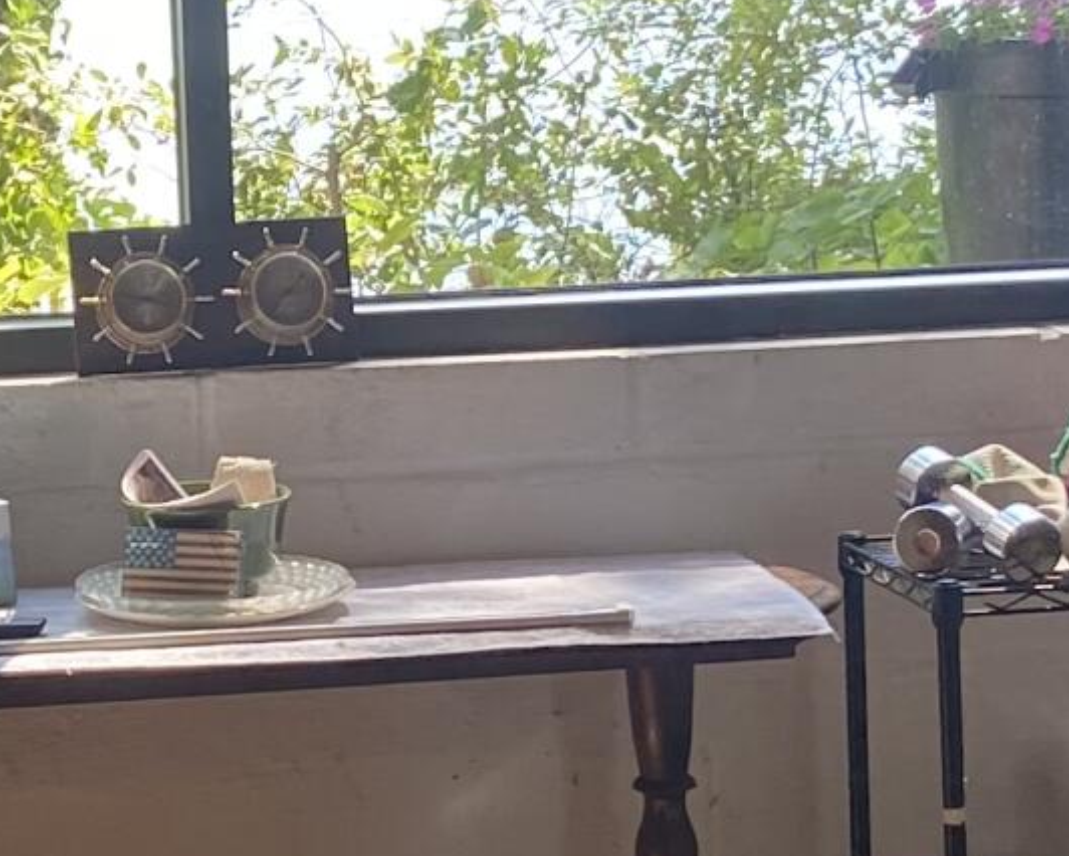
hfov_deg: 13.4
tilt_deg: -7.1
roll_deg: +1.7
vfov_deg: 10.8
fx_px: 4526
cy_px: 478
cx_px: 299
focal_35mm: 143
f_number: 1.8
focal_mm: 4.25
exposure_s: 1/122
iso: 32
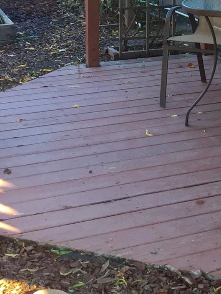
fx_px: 698
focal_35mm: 82
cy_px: -58
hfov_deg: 17.5
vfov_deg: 22.1
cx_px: 233
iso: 50
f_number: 2.2
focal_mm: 4.15
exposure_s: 1/120
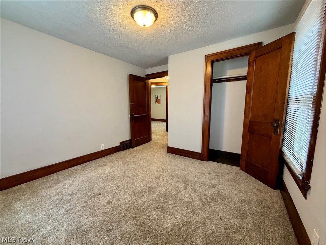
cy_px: 122
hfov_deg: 102.1
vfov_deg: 85.7
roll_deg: +1.8
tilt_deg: -6.1
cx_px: 163
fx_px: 132
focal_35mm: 14
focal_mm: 2.22
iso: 320
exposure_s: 1/60
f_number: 2.2
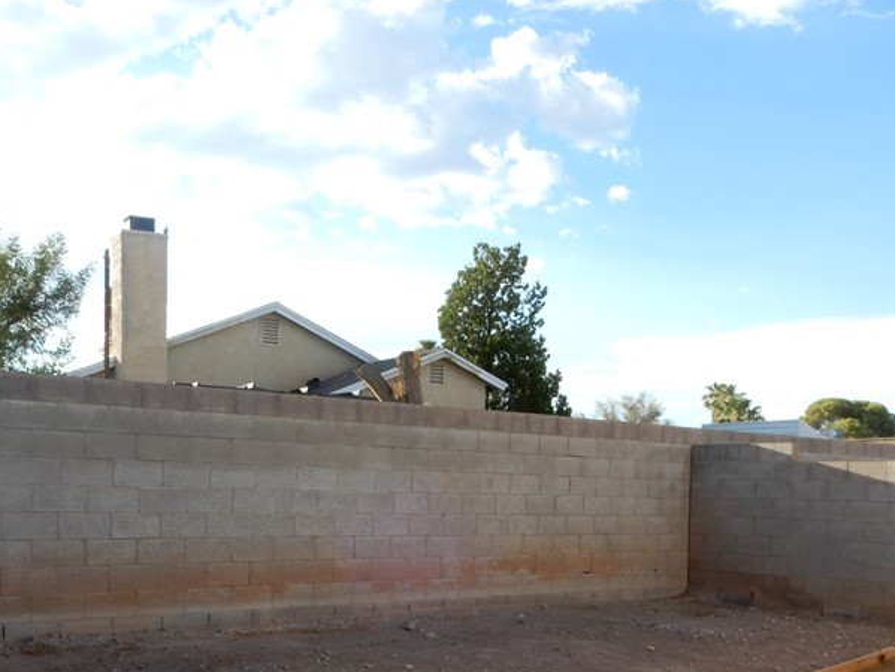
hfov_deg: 45.7
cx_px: 427
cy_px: 557
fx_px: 1061
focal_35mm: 41
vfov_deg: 33.9
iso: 80
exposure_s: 1/50
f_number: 8
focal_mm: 4.3
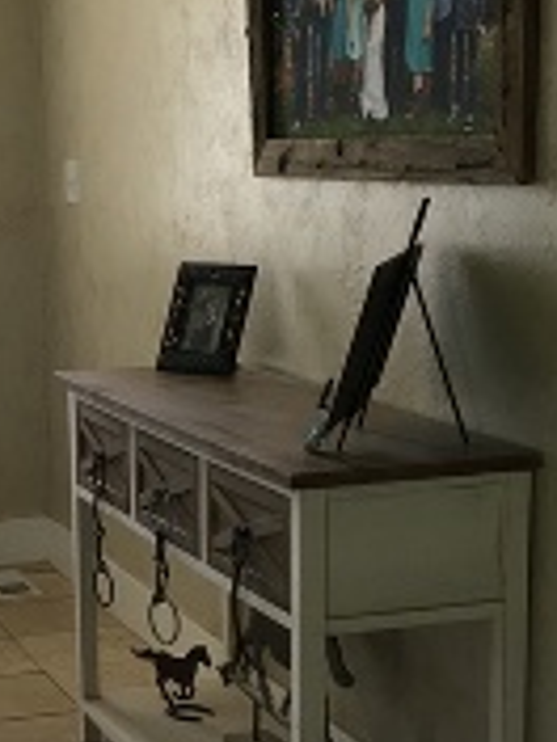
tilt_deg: -12.9
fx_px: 1695
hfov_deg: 18.2
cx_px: 17
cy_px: 510
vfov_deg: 24.6
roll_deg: +2.3
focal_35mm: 79
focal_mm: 4.15
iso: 80
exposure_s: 1/30
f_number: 2.2
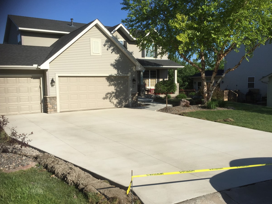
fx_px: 251
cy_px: 111
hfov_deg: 56.8
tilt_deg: -5.2
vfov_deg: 44.1
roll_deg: +1.1
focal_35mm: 32
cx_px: 133
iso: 32
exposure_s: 1/2475
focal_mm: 4.15
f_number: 2.2
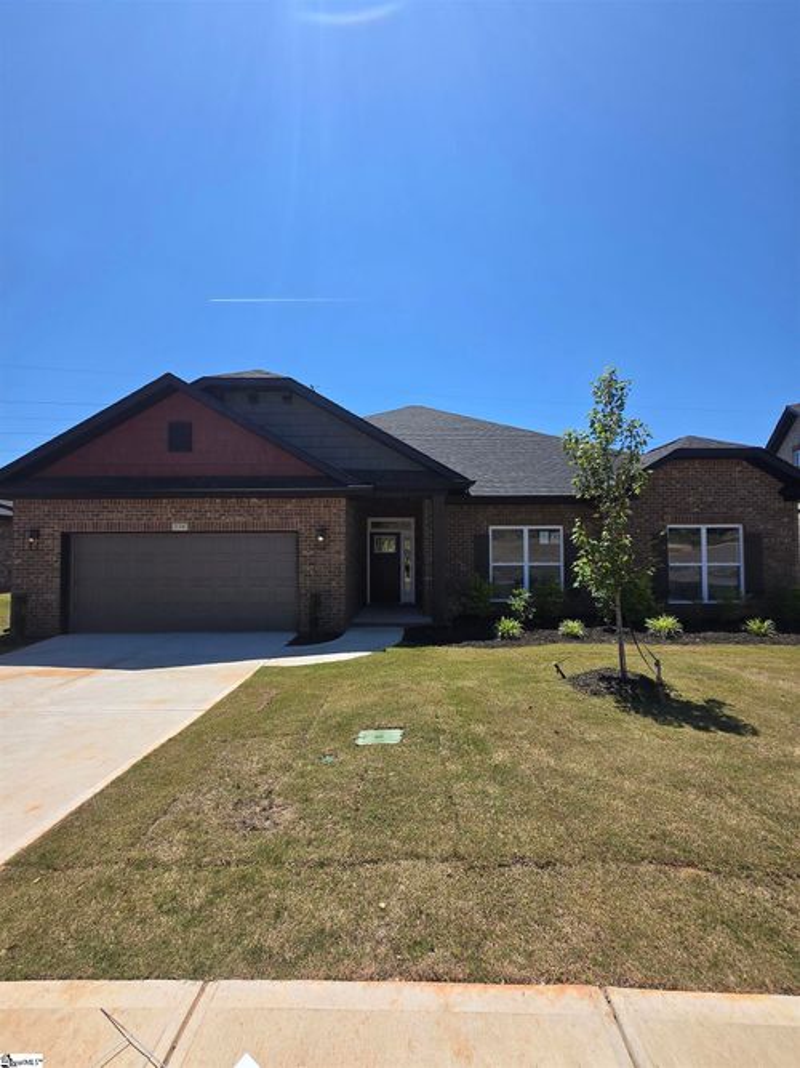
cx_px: 400
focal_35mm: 13
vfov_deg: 106.2
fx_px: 401
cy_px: 534
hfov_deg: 89.9
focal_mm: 1.7
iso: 25
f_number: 2.2
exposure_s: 1/1255
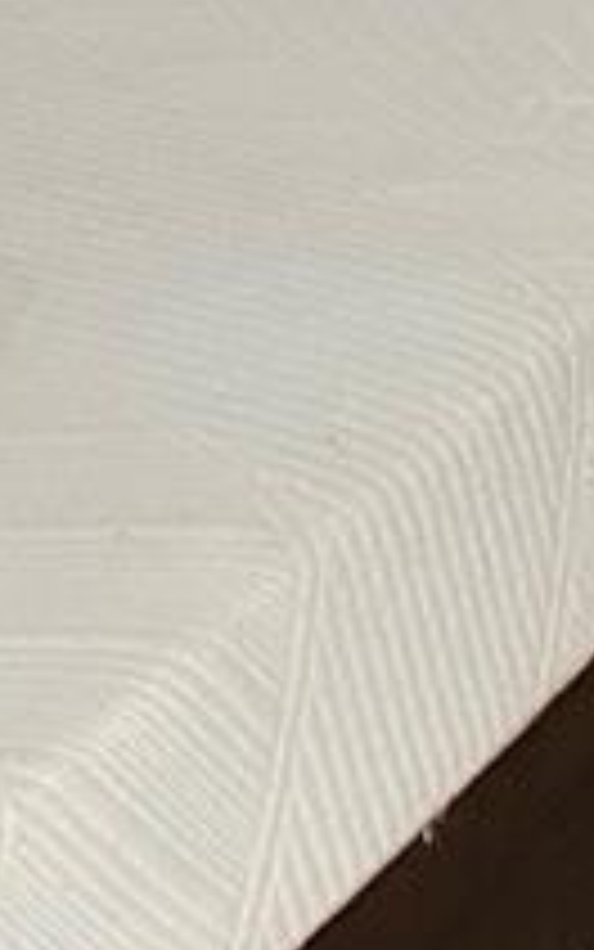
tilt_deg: -10.1
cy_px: -689
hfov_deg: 8.1
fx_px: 4064
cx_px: -396
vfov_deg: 12.3
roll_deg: +8.9
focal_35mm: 157
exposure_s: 1/30
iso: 500
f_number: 1.8
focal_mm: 4.25
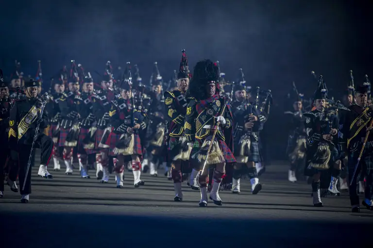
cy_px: 124
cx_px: 186
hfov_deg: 6.9
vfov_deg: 4.6
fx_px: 3106
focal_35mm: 300
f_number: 3.5
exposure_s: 1/500
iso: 1000
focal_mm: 300
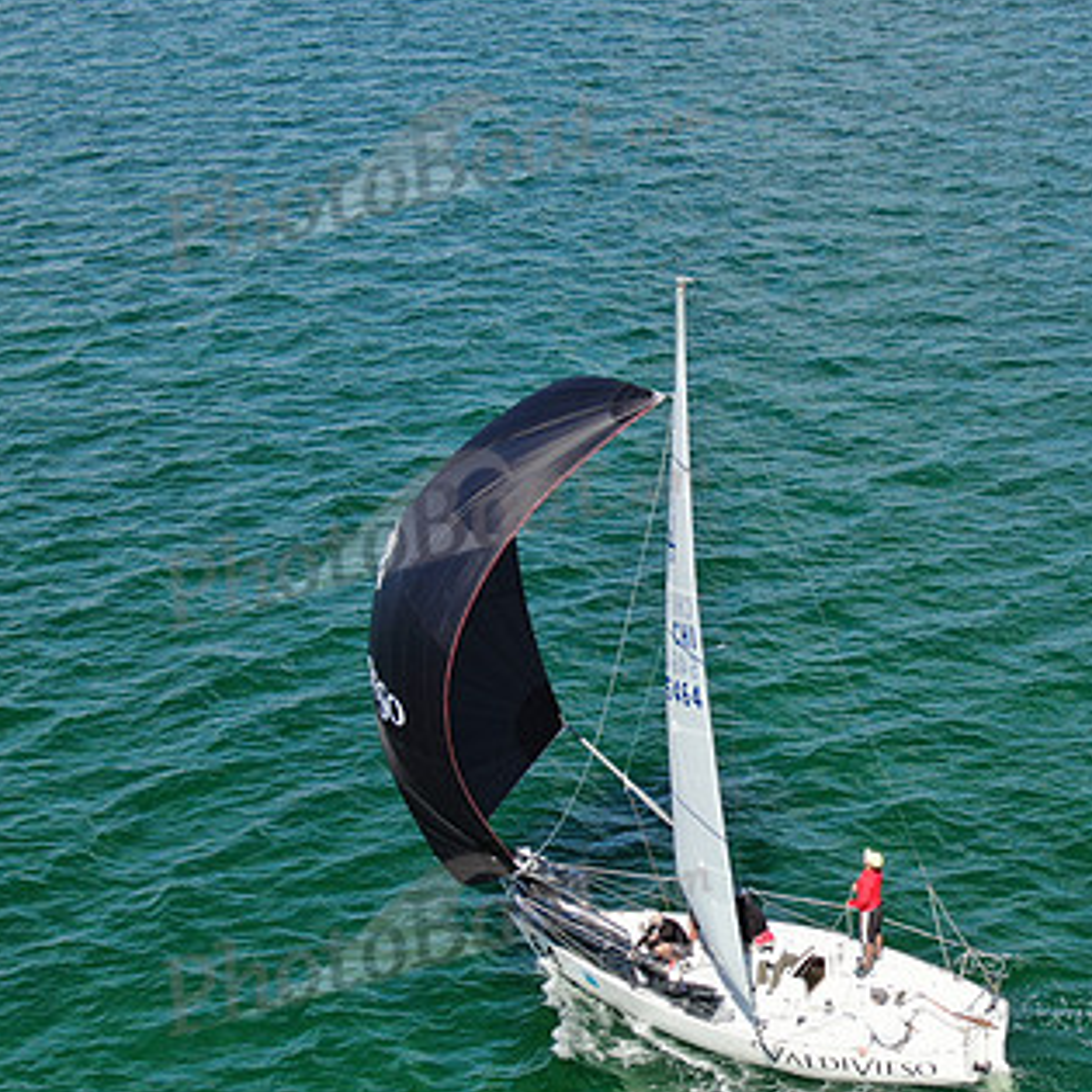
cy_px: 678
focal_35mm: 78
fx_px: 2784
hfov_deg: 21.8
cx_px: 915
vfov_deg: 22.1
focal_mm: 8.6
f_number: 3.8
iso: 100
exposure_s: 1/640
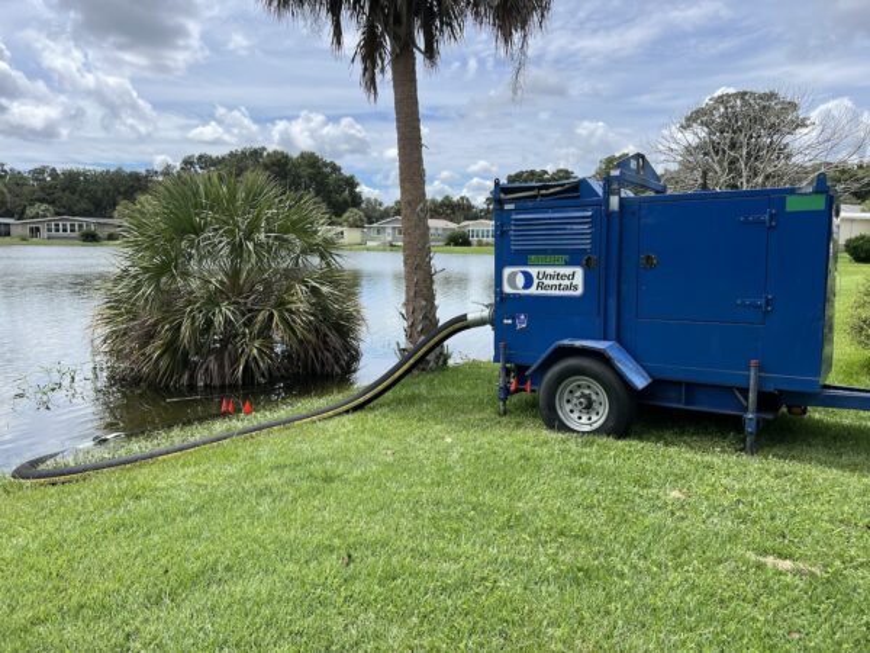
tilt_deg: -7.7
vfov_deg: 53.1
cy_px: 326
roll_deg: -1.4
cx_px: 435
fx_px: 653
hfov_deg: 67.3
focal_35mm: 26
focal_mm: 5.7
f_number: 1.5
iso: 50
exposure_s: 1/4115
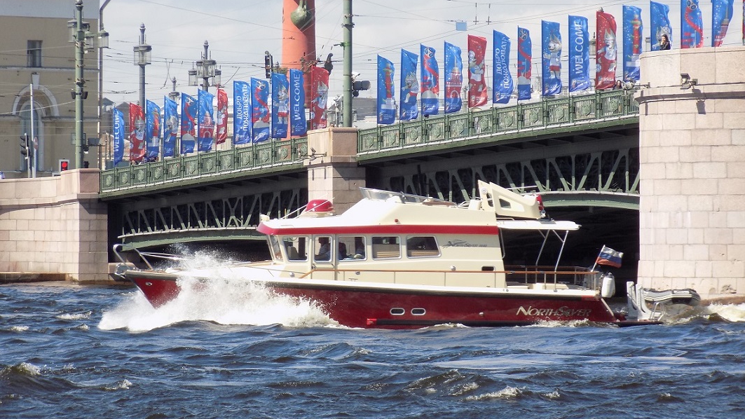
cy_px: 248
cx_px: 373
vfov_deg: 4.7
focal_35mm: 257
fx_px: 5077
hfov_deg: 8.4
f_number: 5.6
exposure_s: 1/250
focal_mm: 41.8
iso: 80
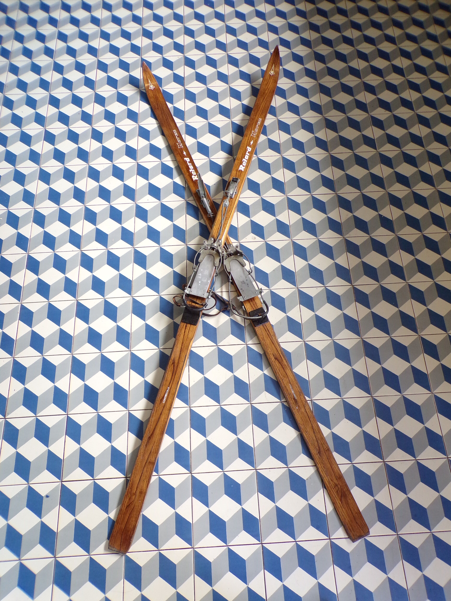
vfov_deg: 71.6
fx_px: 417
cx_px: 226
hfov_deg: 56.8
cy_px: 300
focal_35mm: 24
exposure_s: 1/25
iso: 200
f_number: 3
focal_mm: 4.3
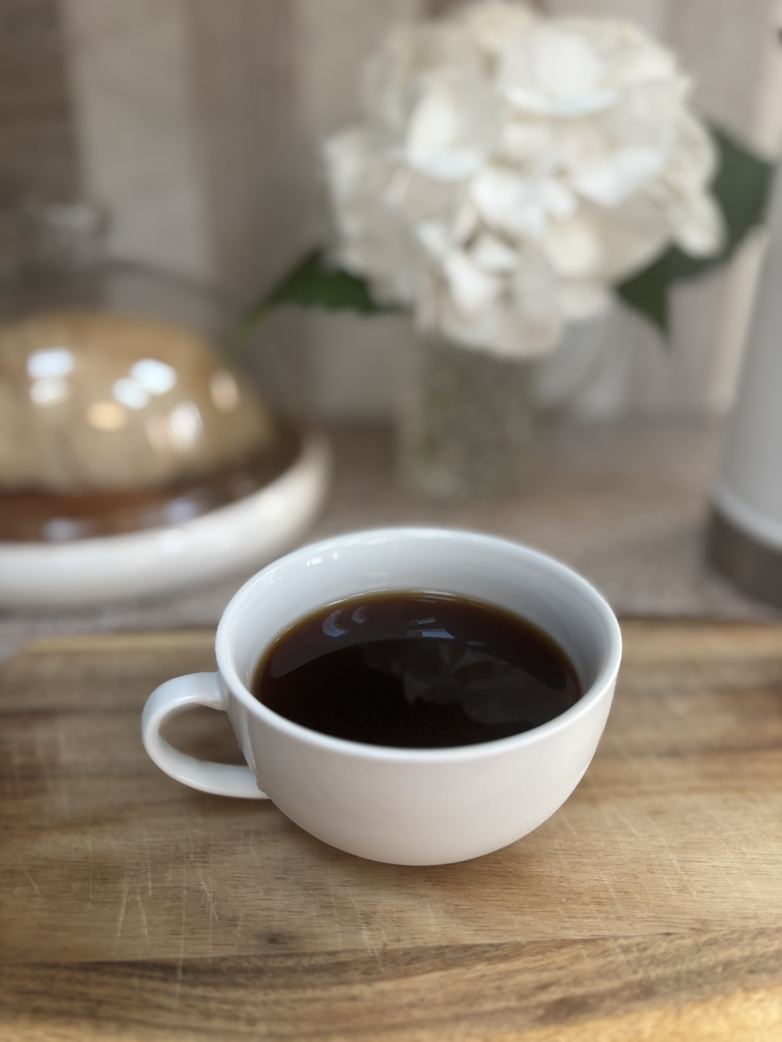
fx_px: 783
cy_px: 521
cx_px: 391
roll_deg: -0.6
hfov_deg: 53.1
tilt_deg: -26.8
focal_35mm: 26
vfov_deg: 67.3
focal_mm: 5.96
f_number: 1.6
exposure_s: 1/75
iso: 125
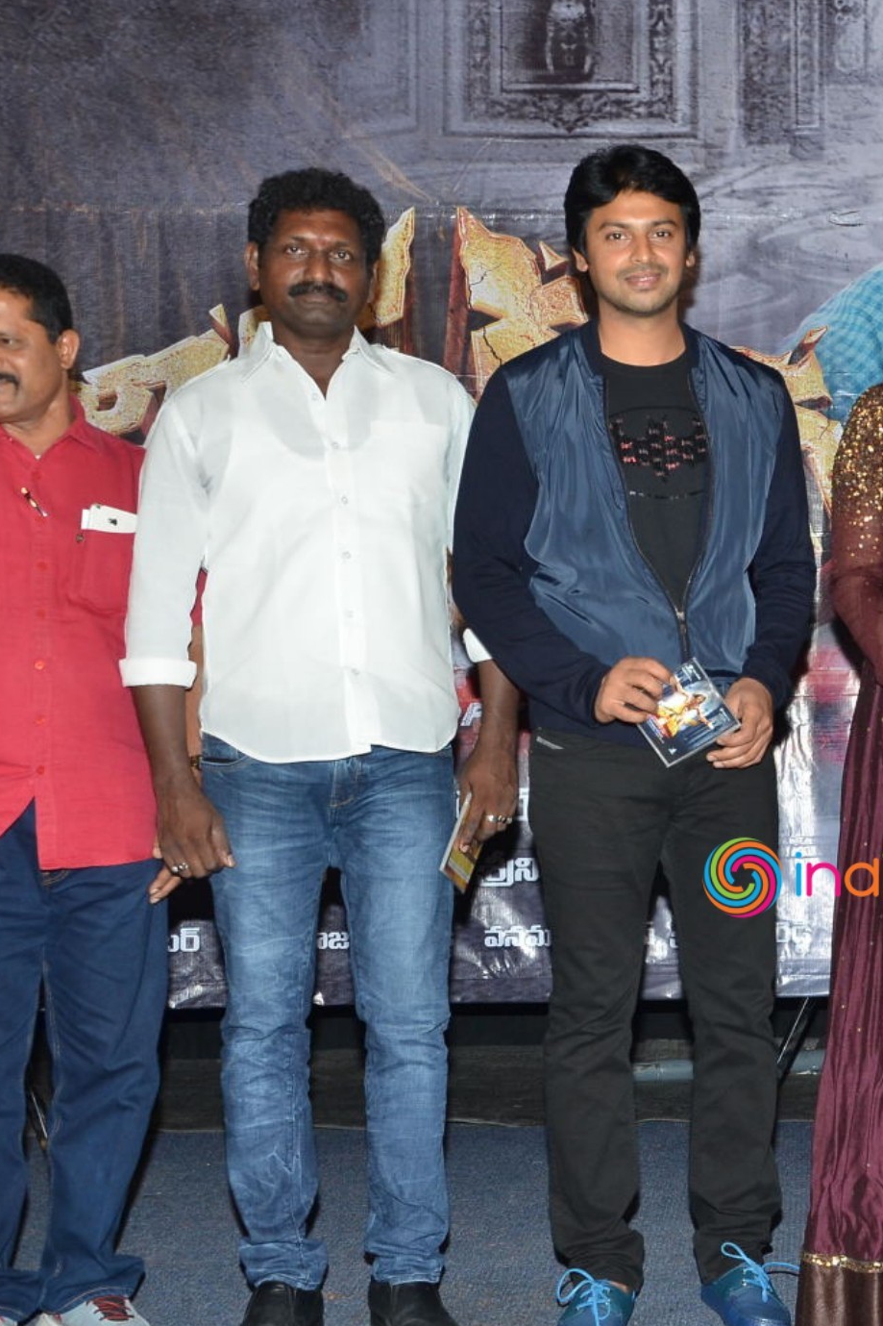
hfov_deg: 22.0
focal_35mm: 59
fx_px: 2171
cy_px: 687
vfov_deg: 33.9
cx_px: 915
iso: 500
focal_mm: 24
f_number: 5.6
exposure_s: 1/125
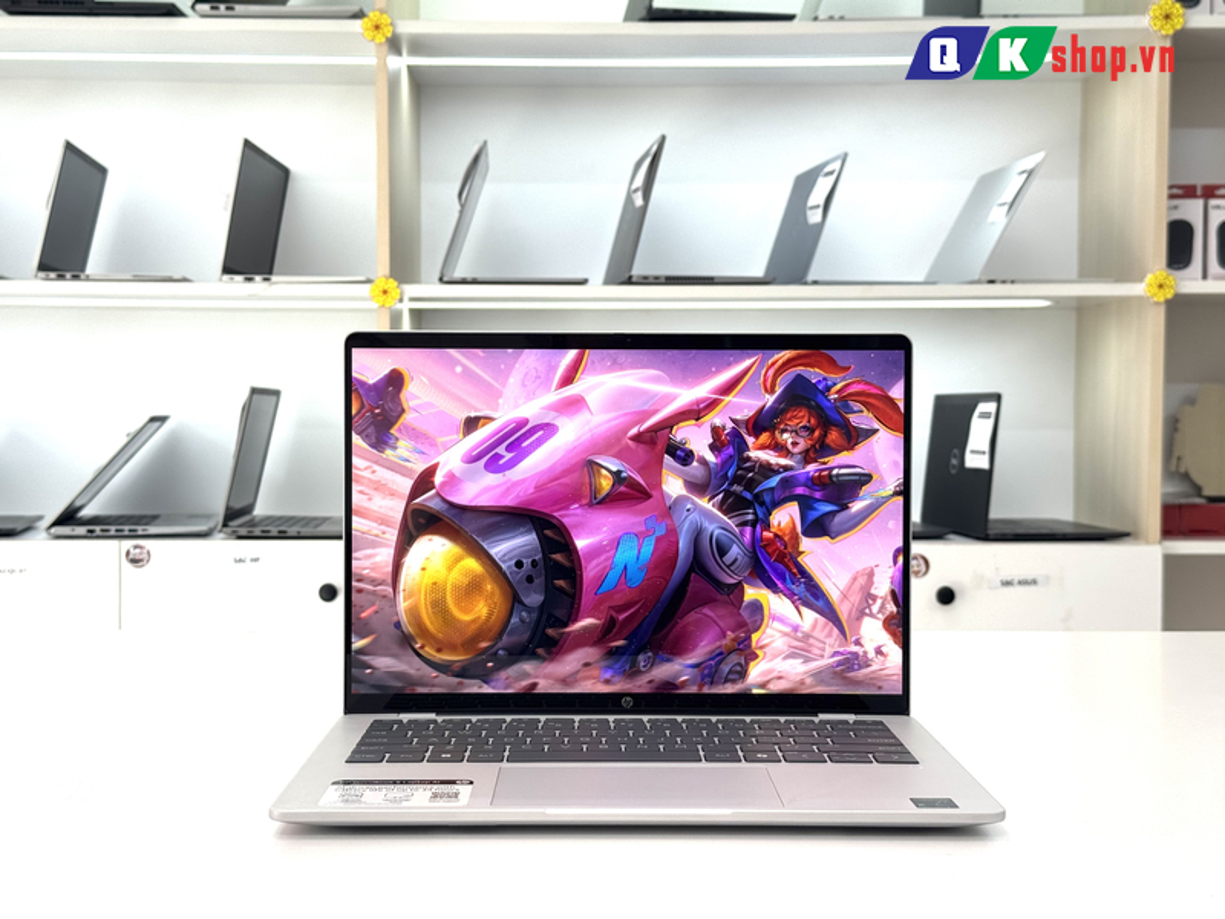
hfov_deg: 39.7
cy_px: 460
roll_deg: +0.9
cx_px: 612
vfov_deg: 30.3
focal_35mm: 48
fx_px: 1699
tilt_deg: -2.2
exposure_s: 1/232
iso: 64
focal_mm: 6.76
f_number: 1.78
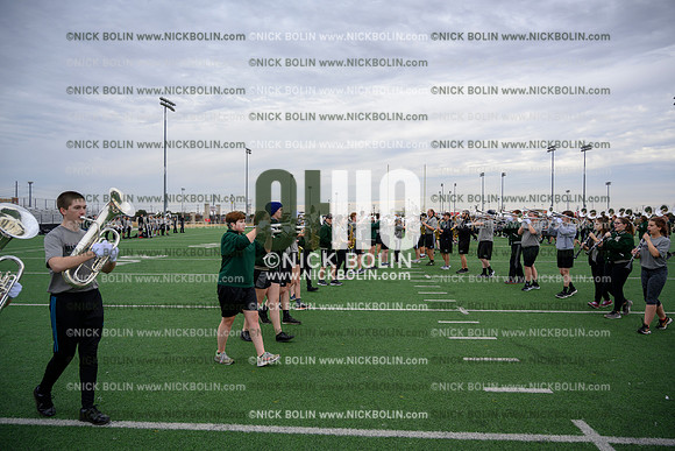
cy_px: 226
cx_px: 338
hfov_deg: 73.7
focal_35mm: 24
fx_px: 450
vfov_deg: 53.2
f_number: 4
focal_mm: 24
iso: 200
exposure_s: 1/500
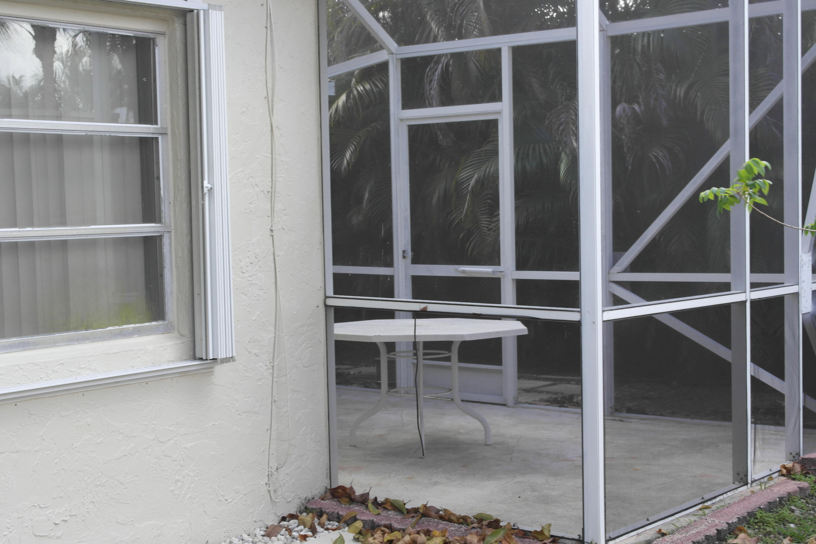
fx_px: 1315
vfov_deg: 23.4
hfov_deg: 34.5
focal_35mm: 58
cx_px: 408
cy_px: 272
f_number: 10
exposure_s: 1/60
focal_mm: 38
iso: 400
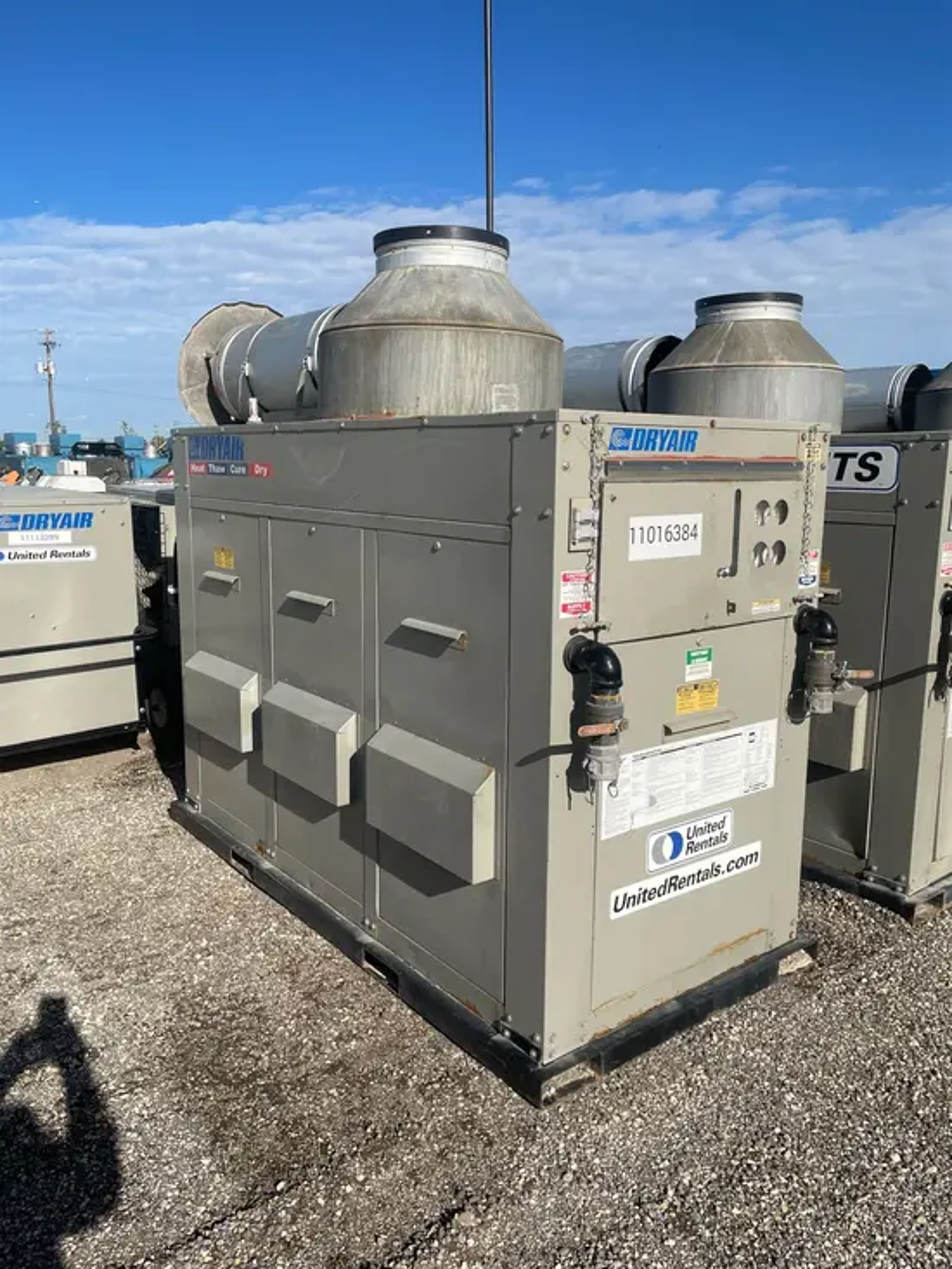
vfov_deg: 67.3
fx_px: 953
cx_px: 476
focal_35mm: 26
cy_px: 634
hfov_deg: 53.1
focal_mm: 4.2
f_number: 1.6
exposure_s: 1/5556
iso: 32
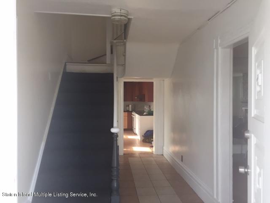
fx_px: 226
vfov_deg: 48.2
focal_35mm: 29
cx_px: 135
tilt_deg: +0.1
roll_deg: -0.7
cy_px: 102
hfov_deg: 61.7
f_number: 2.2
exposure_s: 1/40
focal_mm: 4.15
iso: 32
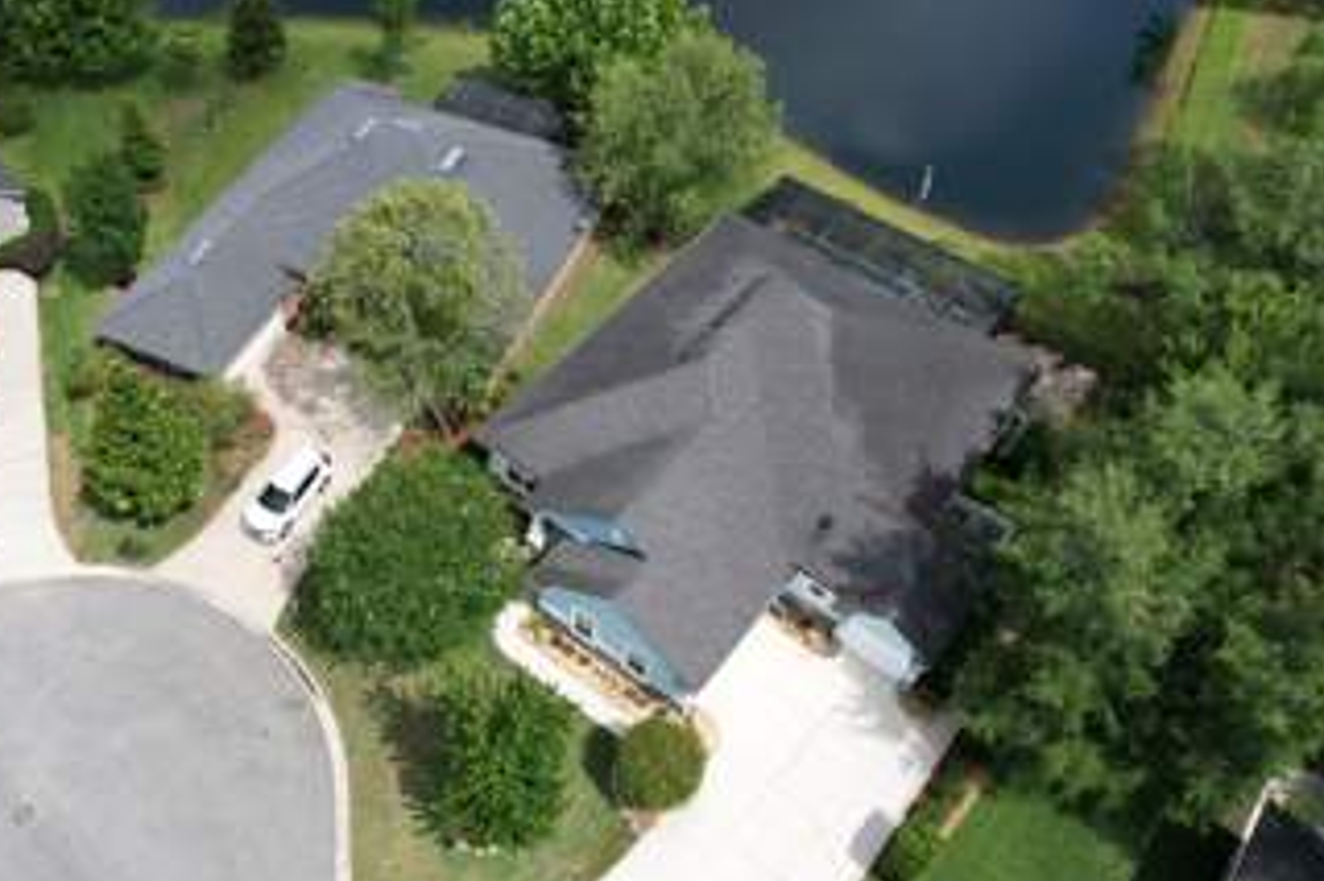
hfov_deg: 56.3
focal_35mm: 33
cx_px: 468
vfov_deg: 39.8
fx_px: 1213
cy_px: 364
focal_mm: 8.38
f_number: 2.8
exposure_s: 1/2000
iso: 130
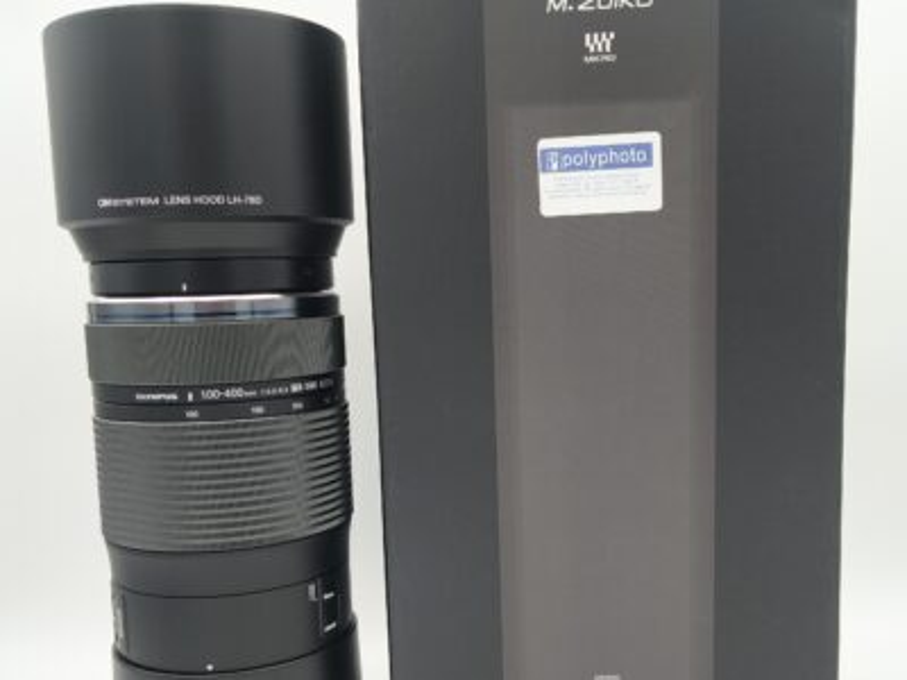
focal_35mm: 24
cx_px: 454
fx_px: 629
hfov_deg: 71.6
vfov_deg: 56.8
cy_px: 340
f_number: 1.8
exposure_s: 1/210
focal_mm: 5.56
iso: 100
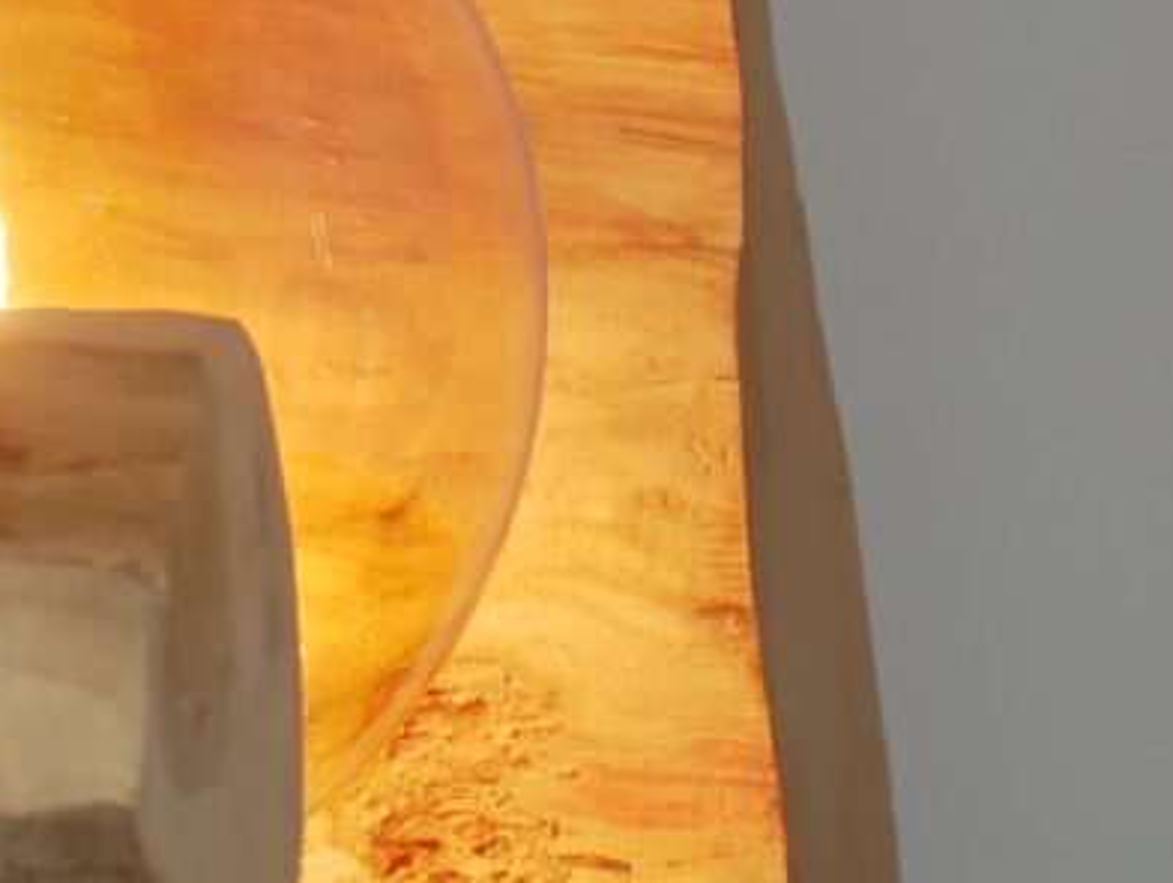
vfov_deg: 6.0
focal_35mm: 248
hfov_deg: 7.9
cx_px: -410
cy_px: 168
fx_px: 8414
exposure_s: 1/60
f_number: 4.3
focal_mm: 19
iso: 250
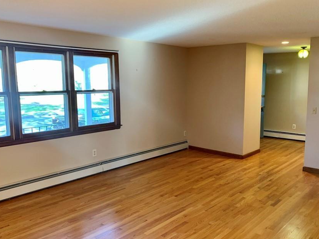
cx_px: 179
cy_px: 123
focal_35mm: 32
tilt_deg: -8.6
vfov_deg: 44.2
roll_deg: +0.1
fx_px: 295
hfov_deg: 56.7
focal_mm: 4.25
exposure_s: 1/60
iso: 200
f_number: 1.8
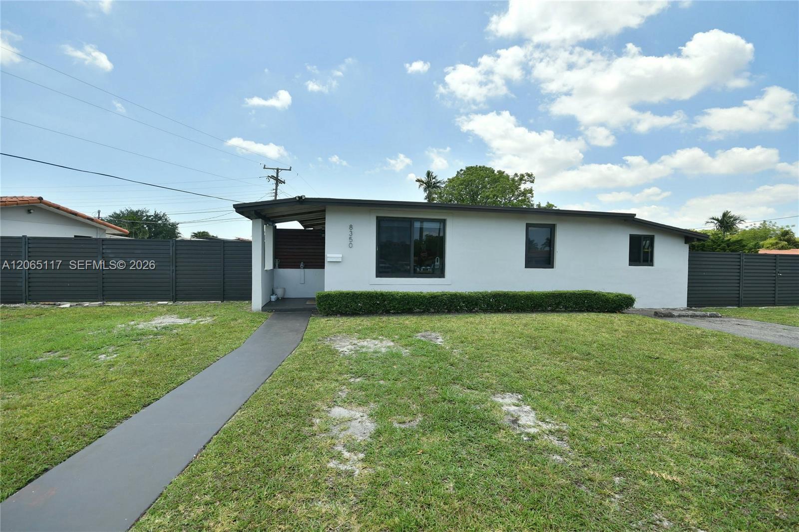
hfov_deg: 100.4
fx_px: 333
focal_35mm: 15
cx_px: 400
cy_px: 266
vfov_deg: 77.3
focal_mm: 10
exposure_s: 1/200
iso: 100
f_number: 7.1
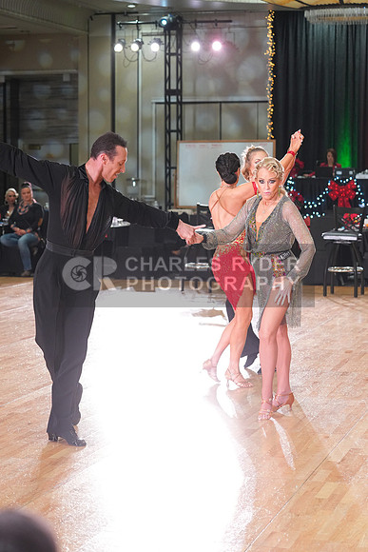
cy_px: 276
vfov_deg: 26.0
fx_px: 1195
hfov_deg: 17.5
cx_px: 184
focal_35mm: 78
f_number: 4.5
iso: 2500
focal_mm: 78
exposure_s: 1/200
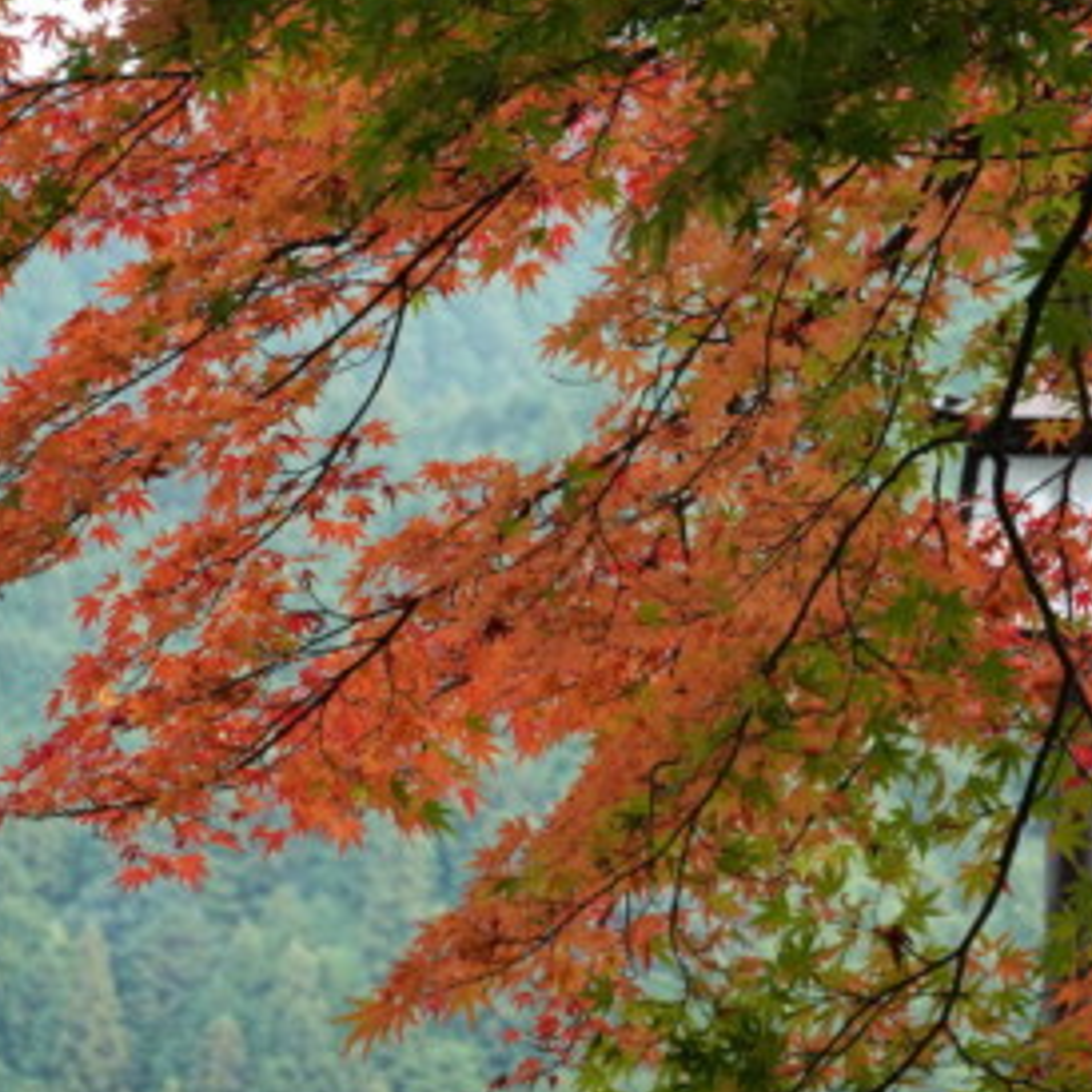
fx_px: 6317
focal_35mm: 177
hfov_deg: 9.9
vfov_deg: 9.9
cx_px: 837
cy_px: 534
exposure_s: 1/160
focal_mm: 46.09
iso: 200
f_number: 4.5
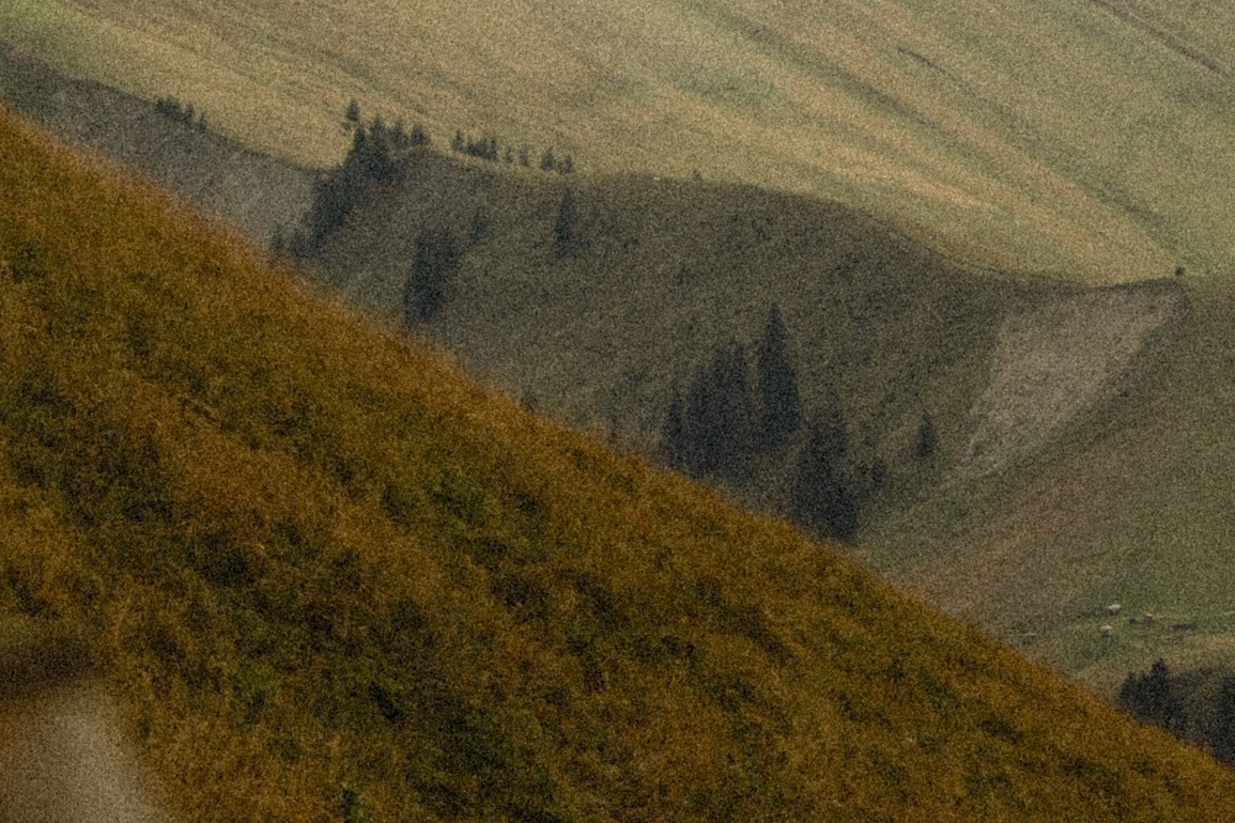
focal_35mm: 350
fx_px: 12006
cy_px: -1113
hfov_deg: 5.8
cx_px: 1643
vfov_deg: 3.9
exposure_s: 1/100
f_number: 2.8
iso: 100
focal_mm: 67.4
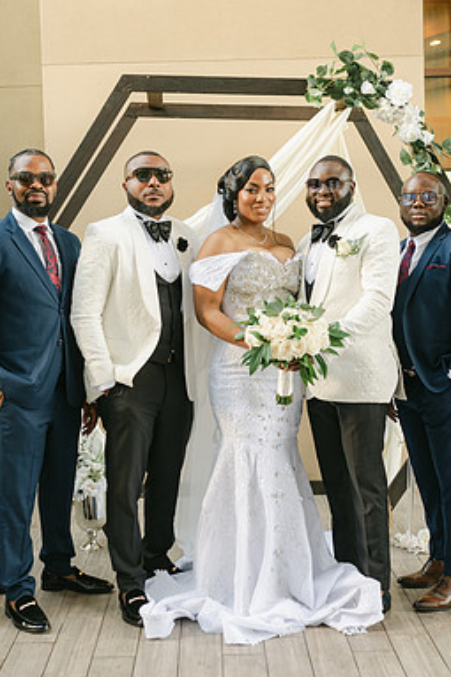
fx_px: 1016
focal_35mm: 54
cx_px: 228
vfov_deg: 36.9
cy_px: 338
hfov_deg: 25.0
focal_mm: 35
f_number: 2.8
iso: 320
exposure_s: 1/125
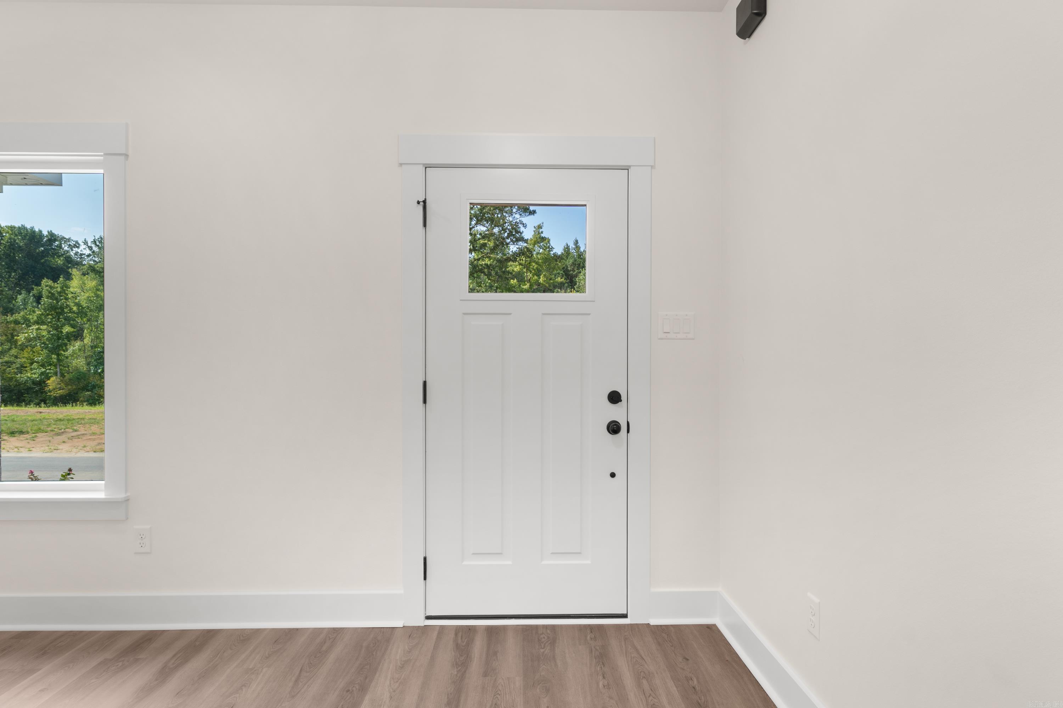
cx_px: 532
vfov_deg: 60.2
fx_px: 611
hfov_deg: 82.0
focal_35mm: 21
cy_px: 354
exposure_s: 1/4
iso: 200
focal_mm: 13.8
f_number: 9
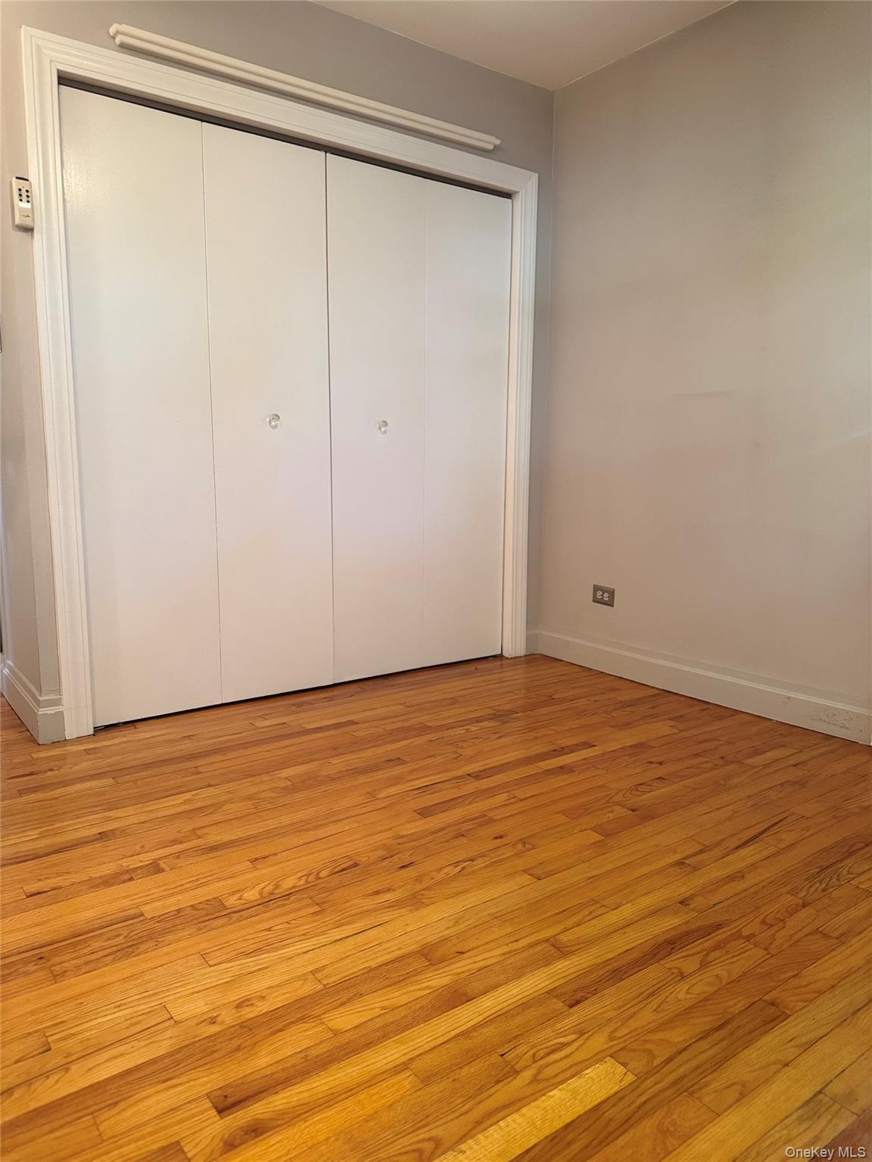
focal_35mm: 24
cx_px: 436
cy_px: 581
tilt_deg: -8.9
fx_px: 806
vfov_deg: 71.6
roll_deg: -0.3
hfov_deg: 56.8
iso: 320
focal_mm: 6.76
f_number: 1.78
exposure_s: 1/60
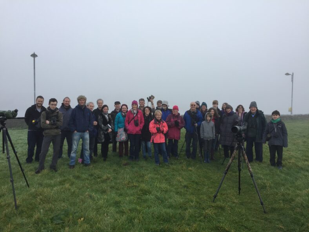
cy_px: 116
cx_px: 154
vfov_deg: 48.2
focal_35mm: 29
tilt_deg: -1.7
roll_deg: -0.2
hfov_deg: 61.7
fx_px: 259
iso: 32
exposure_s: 1/353
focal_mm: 4.15
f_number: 2.2
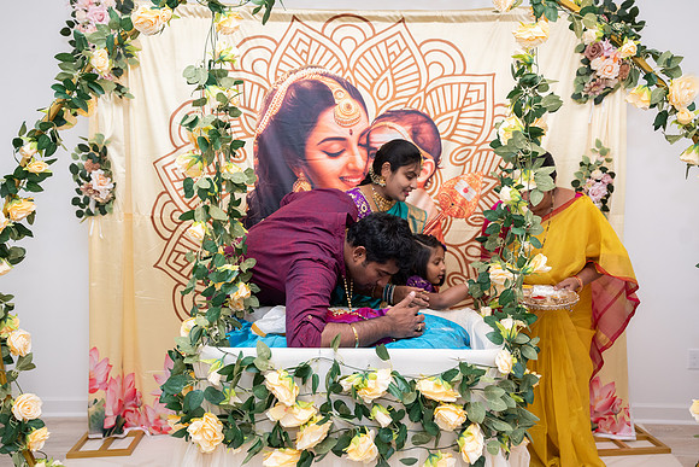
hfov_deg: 69.9
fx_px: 500
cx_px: 350
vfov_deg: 50.0
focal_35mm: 26
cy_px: 234
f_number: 3.5
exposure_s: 1/200
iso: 500
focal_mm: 24
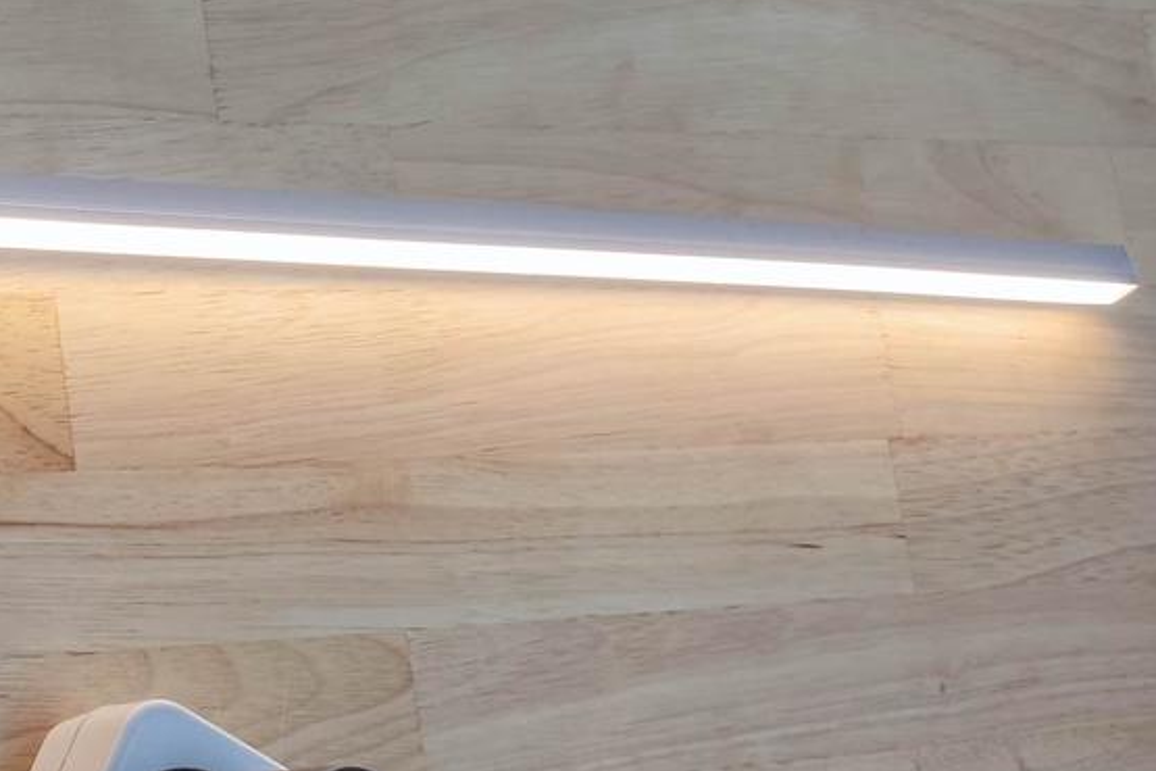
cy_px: 623
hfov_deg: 29.8
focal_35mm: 60
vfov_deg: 22.3
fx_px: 1927
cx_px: -140
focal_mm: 4.71
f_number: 1.79
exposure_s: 1/60
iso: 62
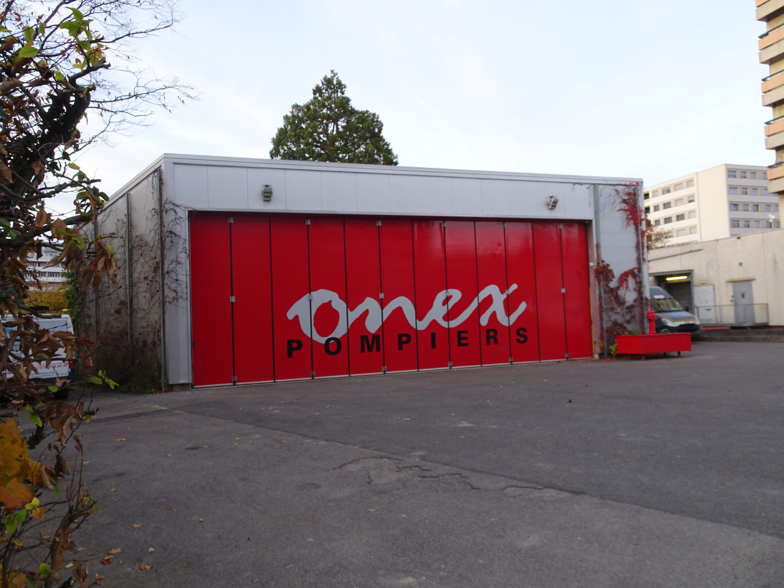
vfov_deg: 56.8
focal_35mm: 24
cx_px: 392
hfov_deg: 71.6
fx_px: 544
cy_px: 294
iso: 80
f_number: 3.5
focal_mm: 4.1
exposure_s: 1/60
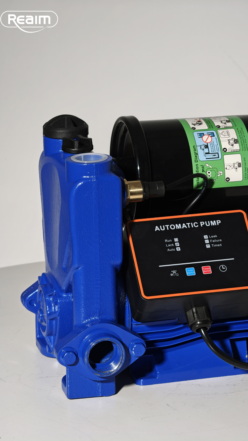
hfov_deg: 8.2
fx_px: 1730
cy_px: 221
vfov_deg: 14.5
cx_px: 153
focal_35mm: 148
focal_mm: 24.85
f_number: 3.1
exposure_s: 1/140
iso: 100
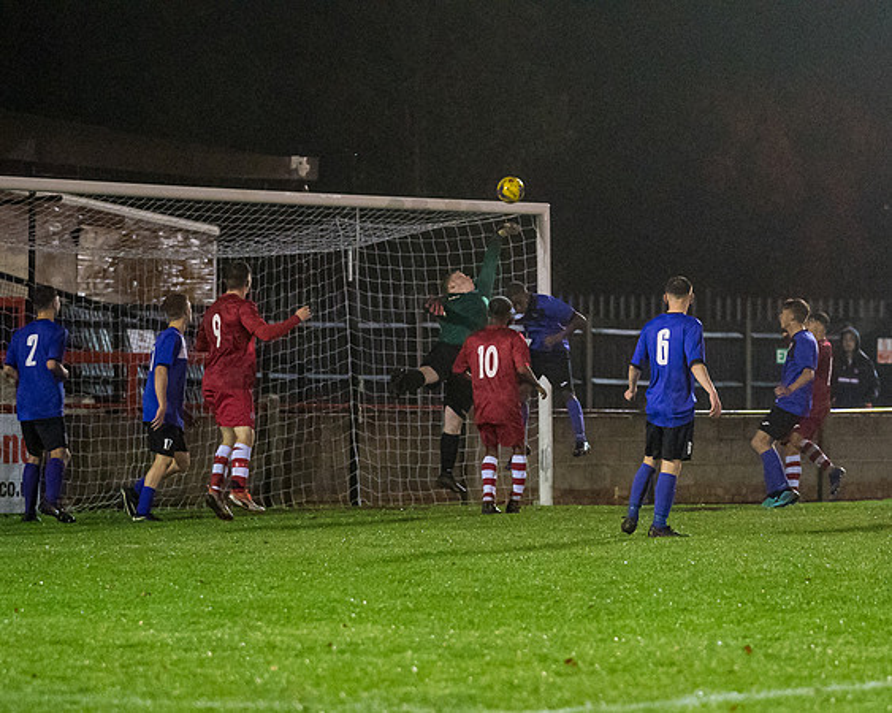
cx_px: 532
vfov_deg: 7.6
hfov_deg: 9.5
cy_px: 365
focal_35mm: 203
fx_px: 5344
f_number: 2.8
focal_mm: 117
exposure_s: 1/1000
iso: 6400
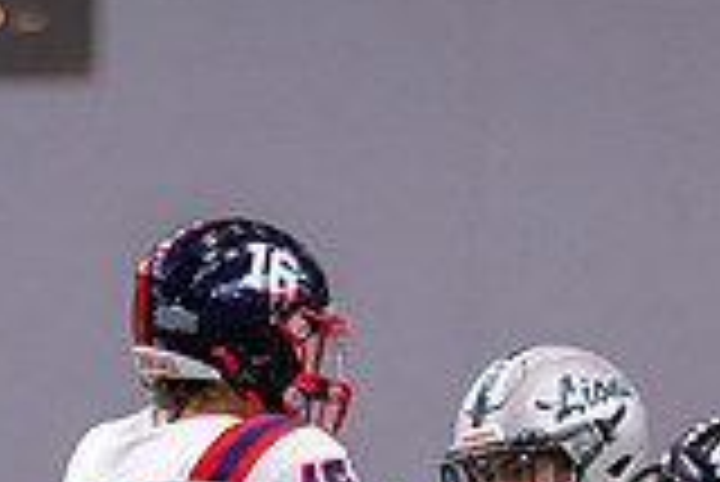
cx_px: -275
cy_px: 769
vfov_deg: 1.3
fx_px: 21739
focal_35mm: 1086
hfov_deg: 1.9
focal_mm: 200
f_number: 2.8
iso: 2000
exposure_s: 1/1000
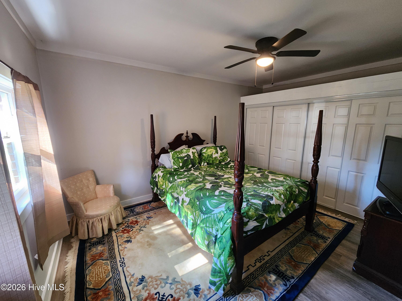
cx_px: 201
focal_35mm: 13
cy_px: 150
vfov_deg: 89.9
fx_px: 151
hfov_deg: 106.2
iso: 400
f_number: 2.2
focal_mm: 2.2
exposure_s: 1/60
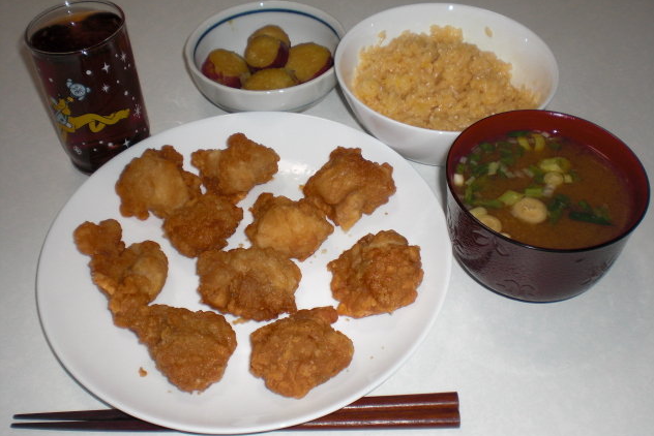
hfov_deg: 48.4
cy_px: 219
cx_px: 330
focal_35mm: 40
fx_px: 727
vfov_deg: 33.4
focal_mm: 6.3
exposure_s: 1/60
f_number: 3.1
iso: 100
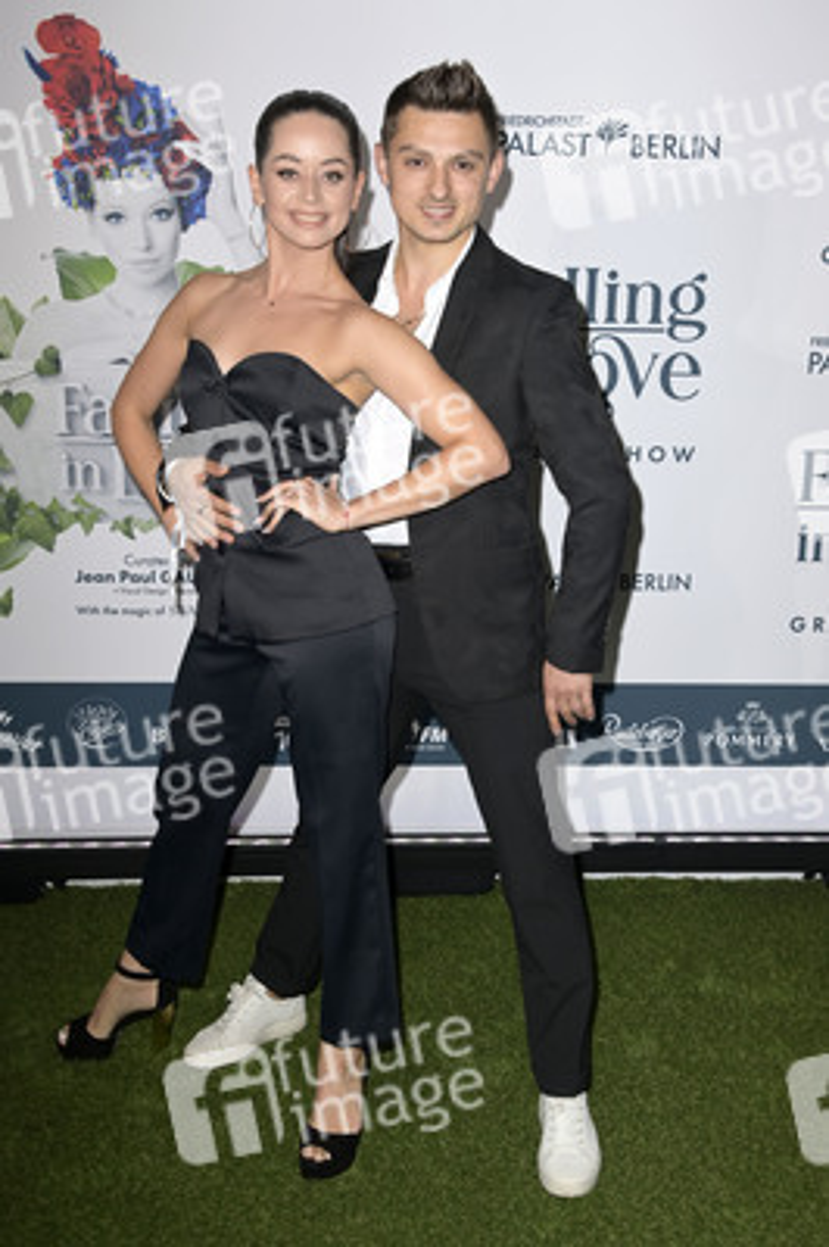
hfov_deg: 30.5
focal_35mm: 44
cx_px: 414
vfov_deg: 44.5
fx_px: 1522
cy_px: 624
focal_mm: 44
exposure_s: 1/250
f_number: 6.3
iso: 640
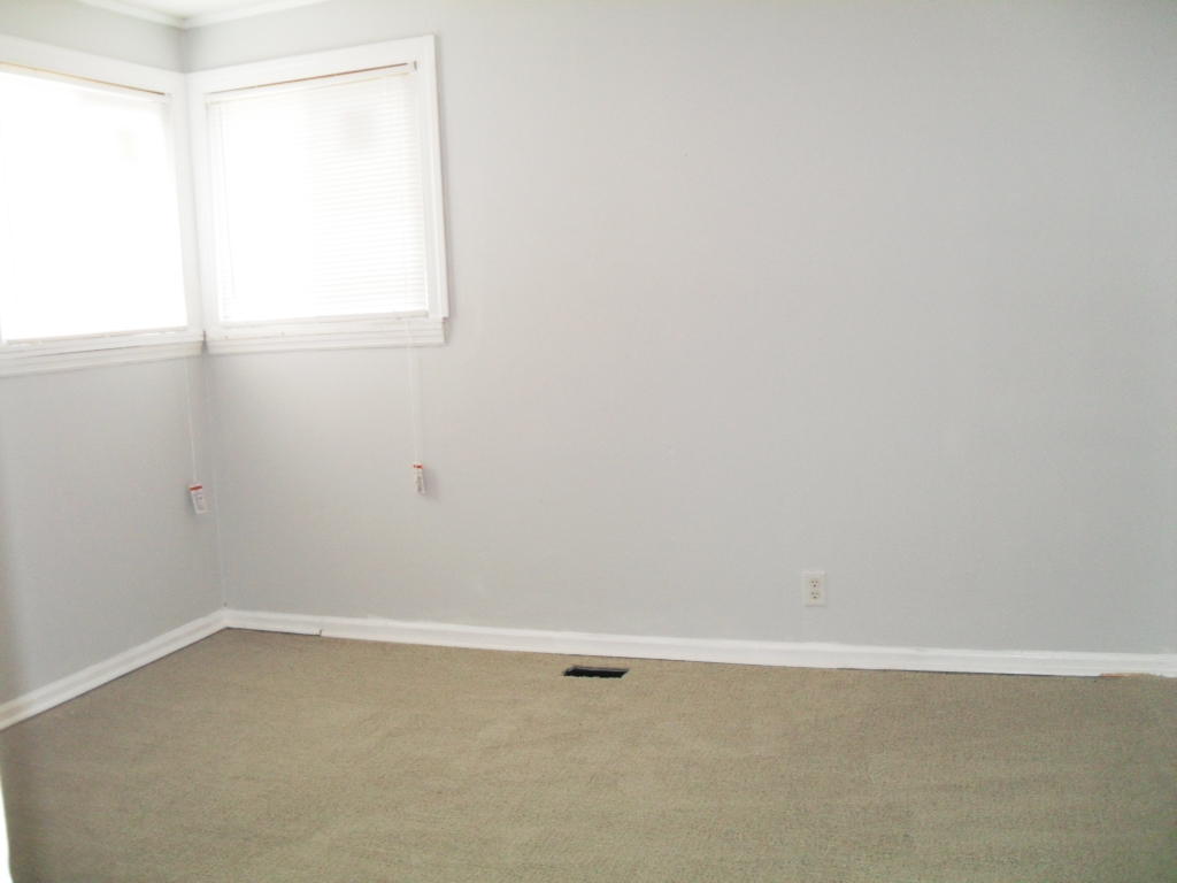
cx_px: 588
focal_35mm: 35
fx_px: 1190
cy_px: 442
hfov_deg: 52.6
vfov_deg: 40.7
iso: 200
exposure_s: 1/45
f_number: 2.8
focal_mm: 6.2
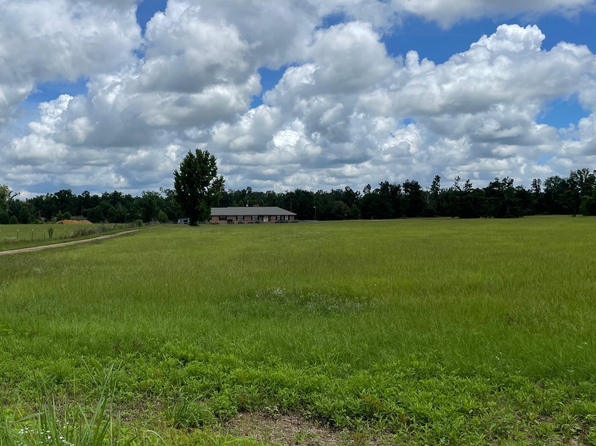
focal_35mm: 34
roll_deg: +1.0
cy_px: 201
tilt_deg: +1.3
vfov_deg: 41.7
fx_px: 585
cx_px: 233
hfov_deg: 53.5
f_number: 1.6
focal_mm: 4.2
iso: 32
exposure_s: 1/6494
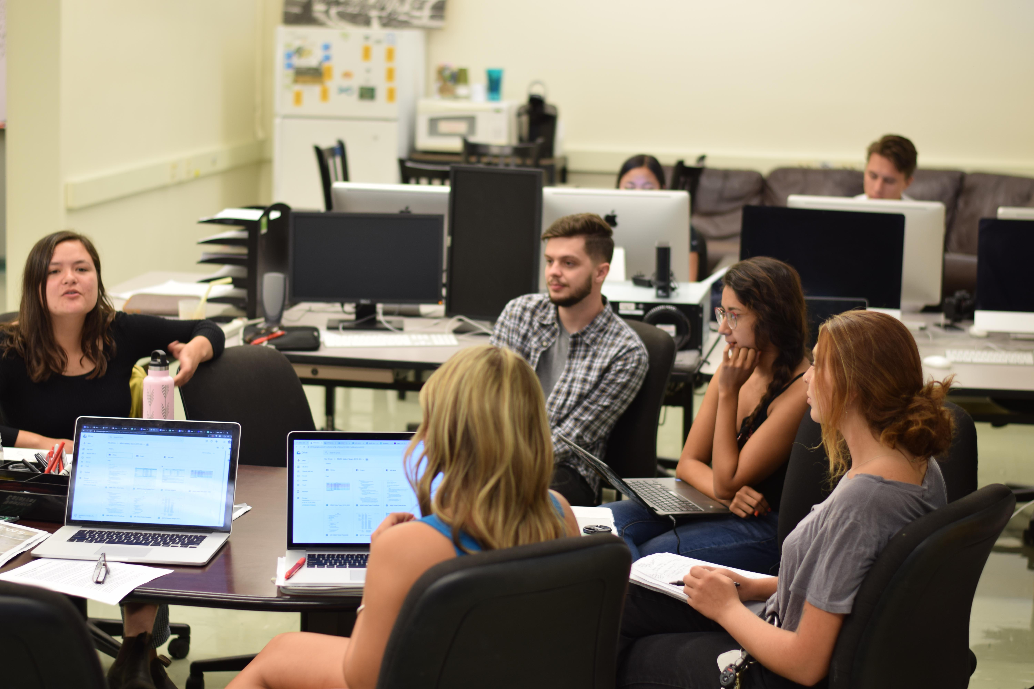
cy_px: 344
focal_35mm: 75
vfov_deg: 18.2
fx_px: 2154
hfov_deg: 27.0
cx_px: 517
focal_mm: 50
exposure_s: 1/40
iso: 160
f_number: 2.2
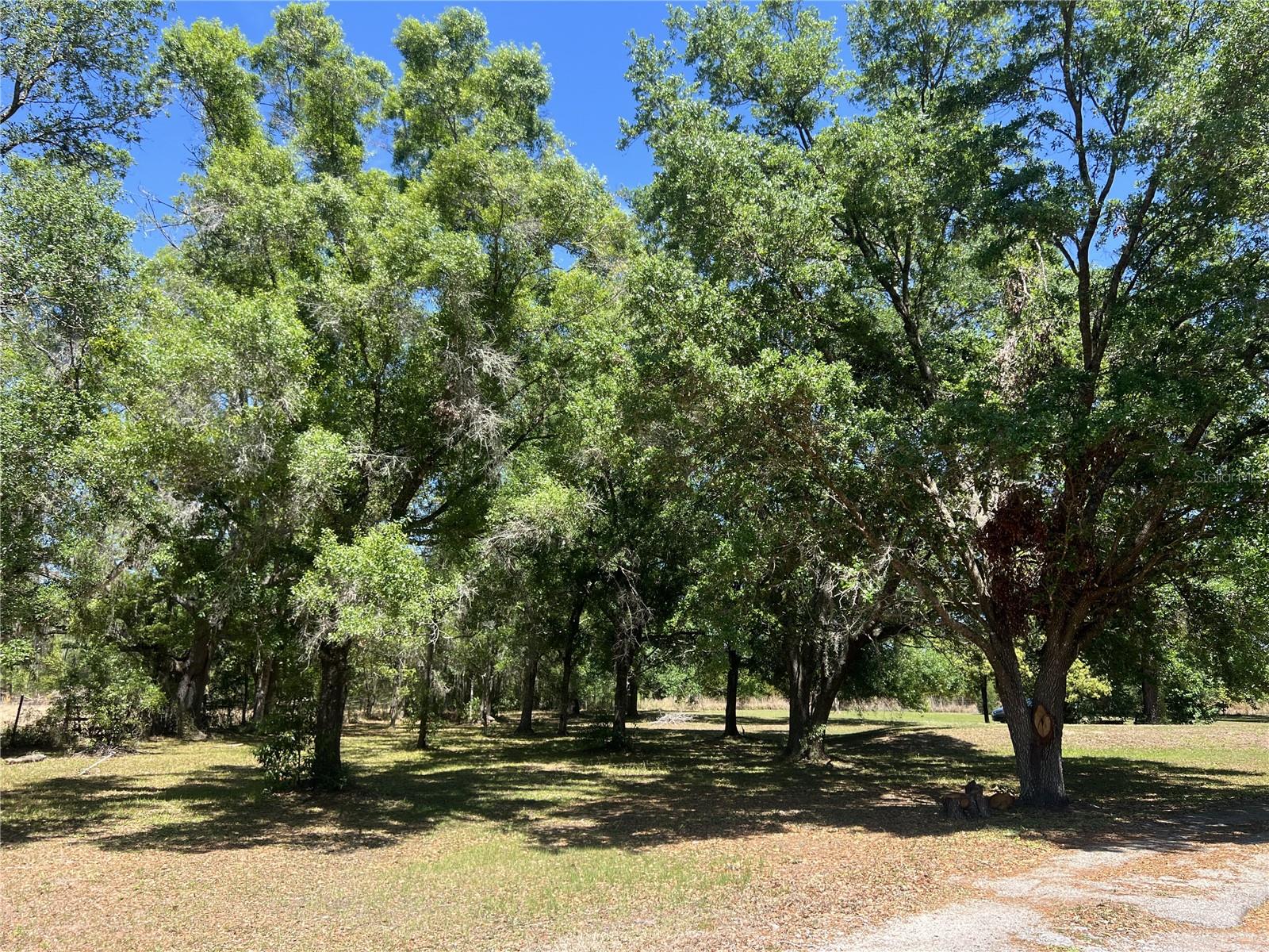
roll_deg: -0.2
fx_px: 953
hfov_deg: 67.3
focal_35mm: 26
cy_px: 476
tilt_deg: +12.5
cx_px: 634
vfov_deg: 53.1
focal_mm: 5.7
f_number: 1.5
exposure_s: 1/1147
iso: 50
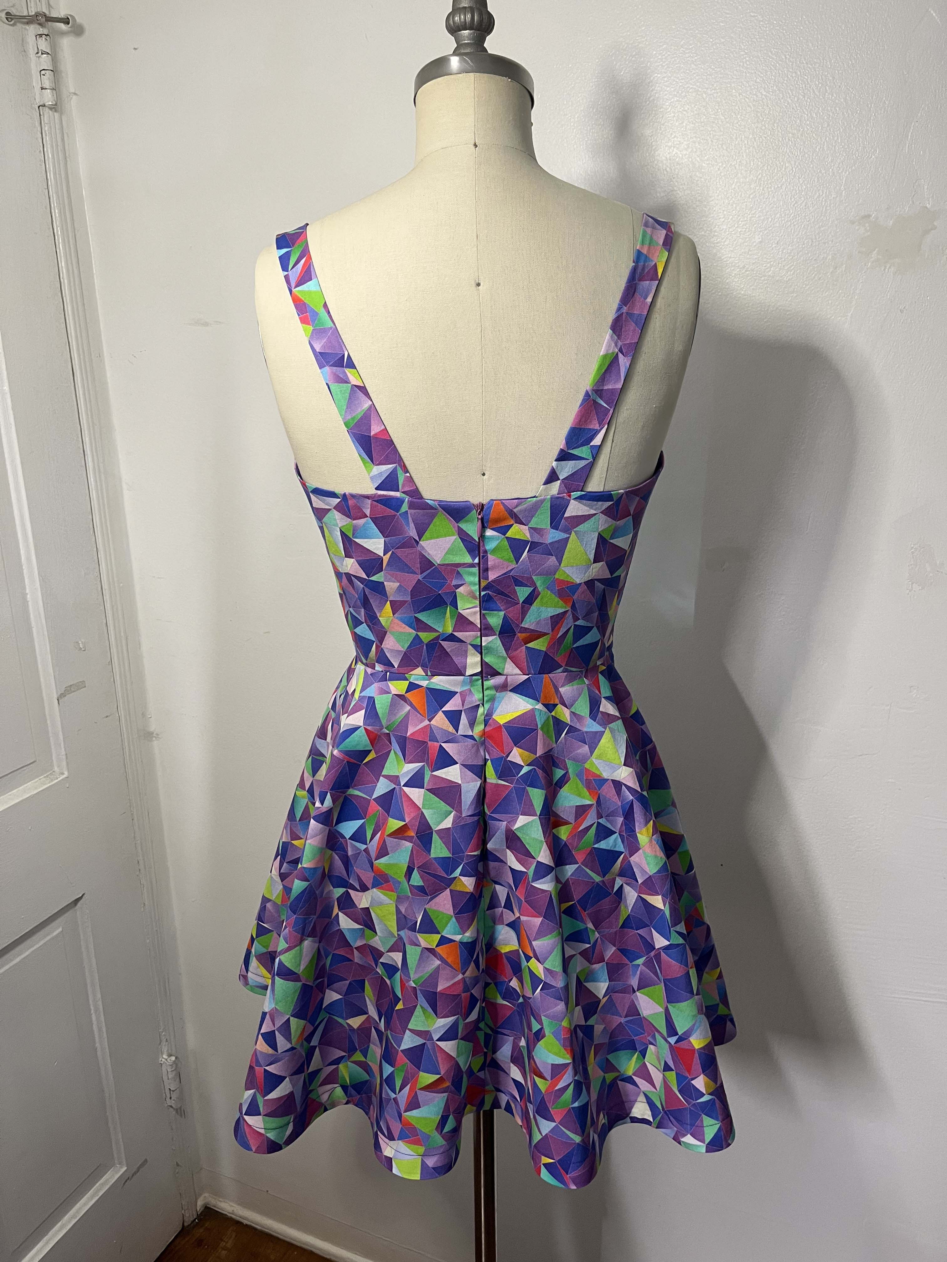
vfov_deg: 67.3
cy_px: 631
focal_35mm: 26
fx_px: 948
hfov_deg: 53.1
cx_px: 474
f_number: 1.6
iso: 125
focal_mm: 5.1
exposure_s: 1/60
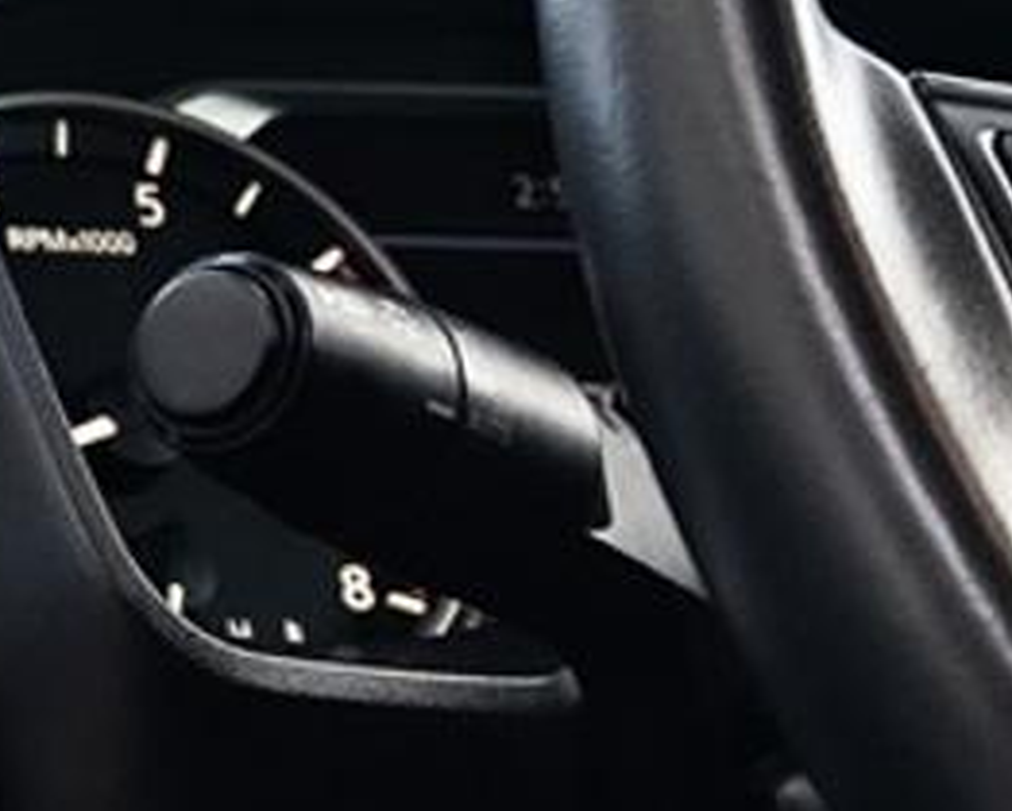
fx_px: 6414
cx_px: 2099
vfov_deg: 7.2
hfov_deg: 8.5
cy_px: 330
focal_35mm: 214
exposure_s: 1/60
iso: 250
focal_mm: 24
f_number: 4
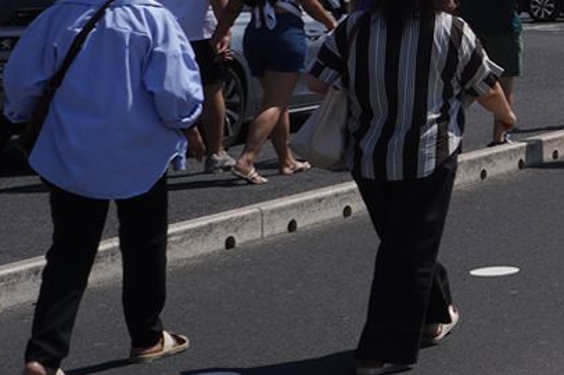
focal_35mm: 118
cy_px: -126
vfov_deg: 11.3
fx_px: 1848
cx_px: 1285
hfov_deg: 13.5
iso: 100
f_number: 20
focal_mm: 24
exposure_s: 1/100
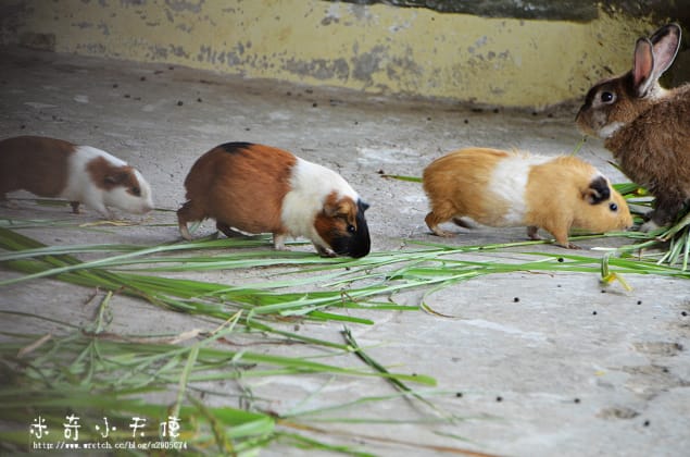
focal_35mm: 300
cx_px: 345
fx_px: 5736
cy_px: 228
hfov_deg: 6.9
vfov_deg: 4.6
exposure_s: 1/50
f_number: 6.3
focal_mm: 200
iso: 800
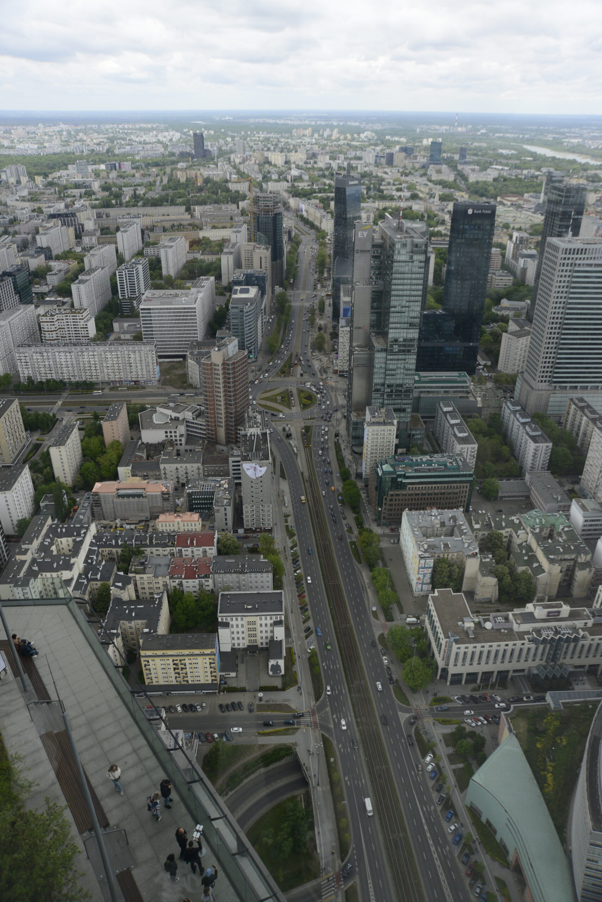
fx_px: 601
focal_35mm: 24
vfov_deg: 73.7
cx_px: 301
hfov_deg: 53.2
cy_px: 451
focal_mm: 24
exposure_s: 1/1600
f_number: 5.6
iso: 1100
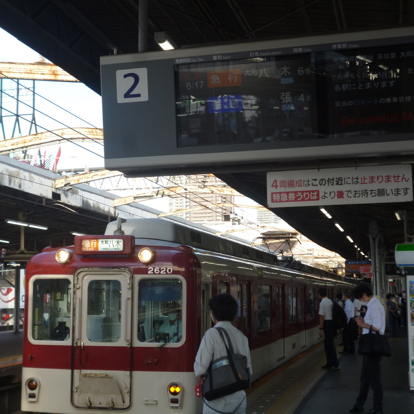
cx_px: 221
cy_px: 207
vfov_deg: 30.0
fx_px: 771
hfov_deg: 30.0
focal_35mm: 57
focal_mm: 8.6
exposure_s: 1/80
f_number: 4
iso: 100
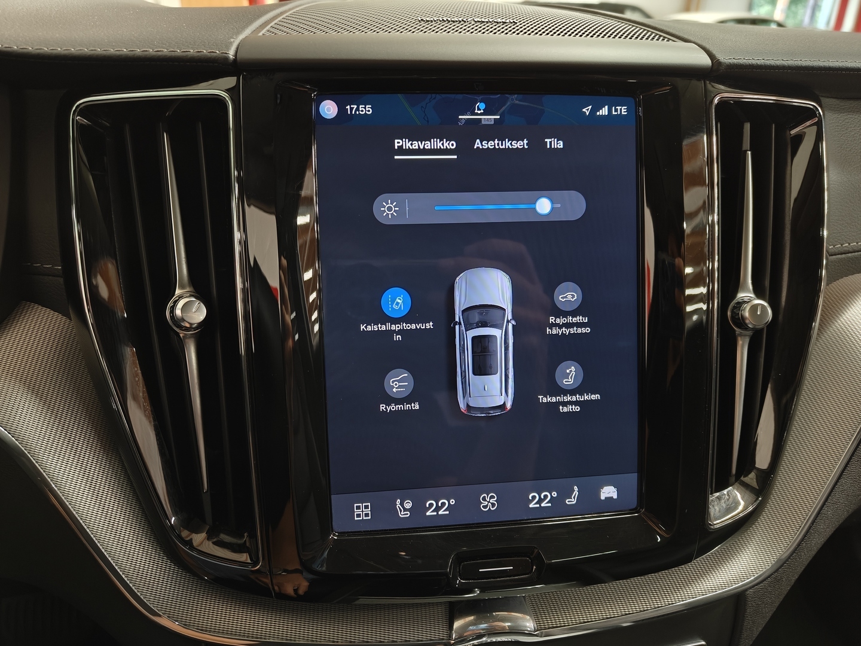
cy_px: 323
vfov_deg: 56.8
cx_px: 430
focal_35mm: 24
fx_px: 597
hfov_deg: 71.6
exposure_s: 1/33
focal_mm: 5.59
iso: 1000
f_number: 1.8
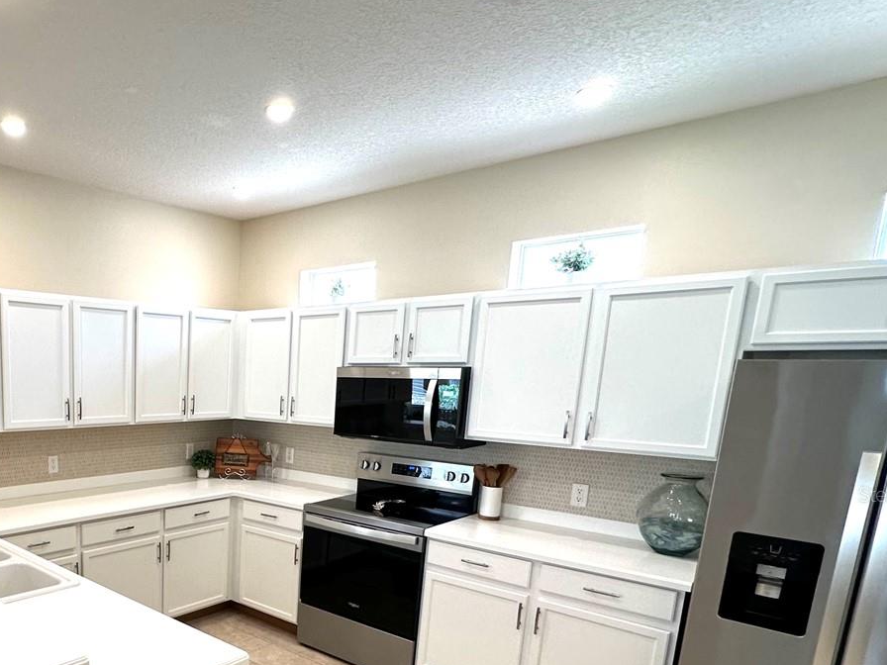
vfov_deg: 52.6
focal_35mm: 25
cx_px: 160
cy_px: 494
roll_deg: -0.8
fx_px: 641
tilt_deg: -10.4
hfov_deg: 62.7
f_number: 2.2
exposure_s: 1/120
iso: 160
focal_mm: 2.22
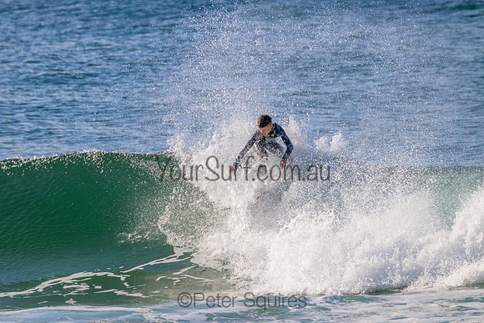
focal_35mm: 800
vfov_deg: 1.7
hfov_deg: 2.6
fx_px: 10758
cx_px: 242
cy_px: 162
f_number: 11
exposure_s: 1/2000
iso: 1100
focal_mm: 800
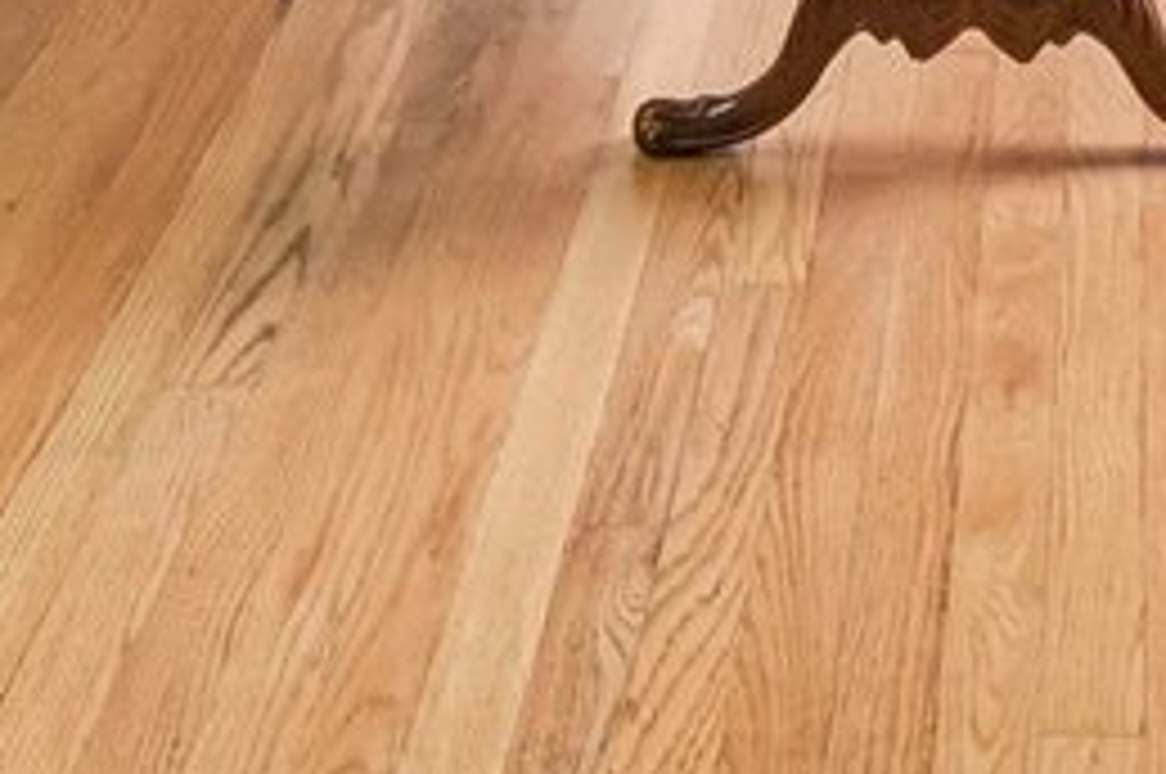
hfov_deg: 21.1
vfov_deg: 10.3
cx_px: 1112
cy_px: -1593
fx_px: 3041
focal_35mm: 94
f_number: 8
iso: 500
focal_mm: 10
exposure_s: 1/8
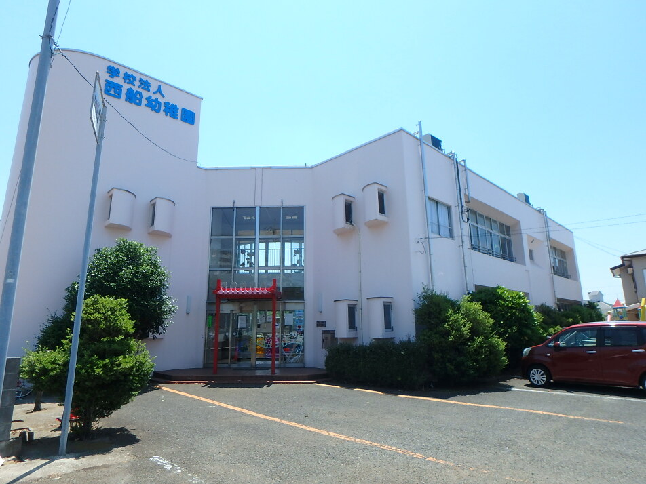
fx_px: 392
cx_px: 323
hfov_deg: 79.0
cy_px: 242
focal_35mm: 21
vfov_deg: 63.4
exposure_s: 1/800
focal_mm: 3.7
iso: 125
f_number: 3.5
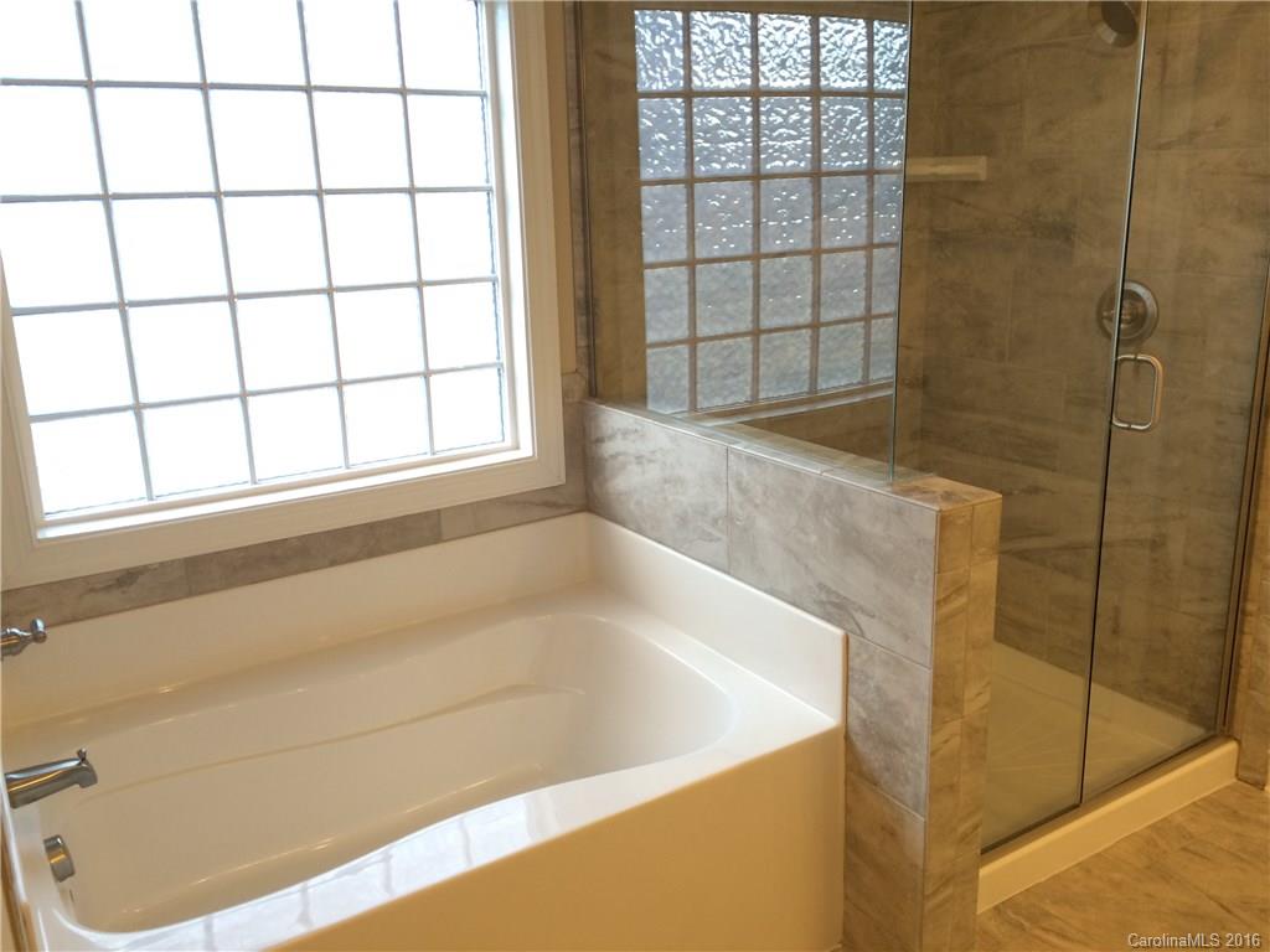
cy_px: 476
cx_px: 635
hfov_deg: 61.7
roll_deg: +1.0
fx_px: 1064
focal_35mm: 29
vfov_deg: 48.2
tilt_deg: -16.5
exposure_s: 1/30
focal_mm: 4.15
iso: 40
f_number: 2.2
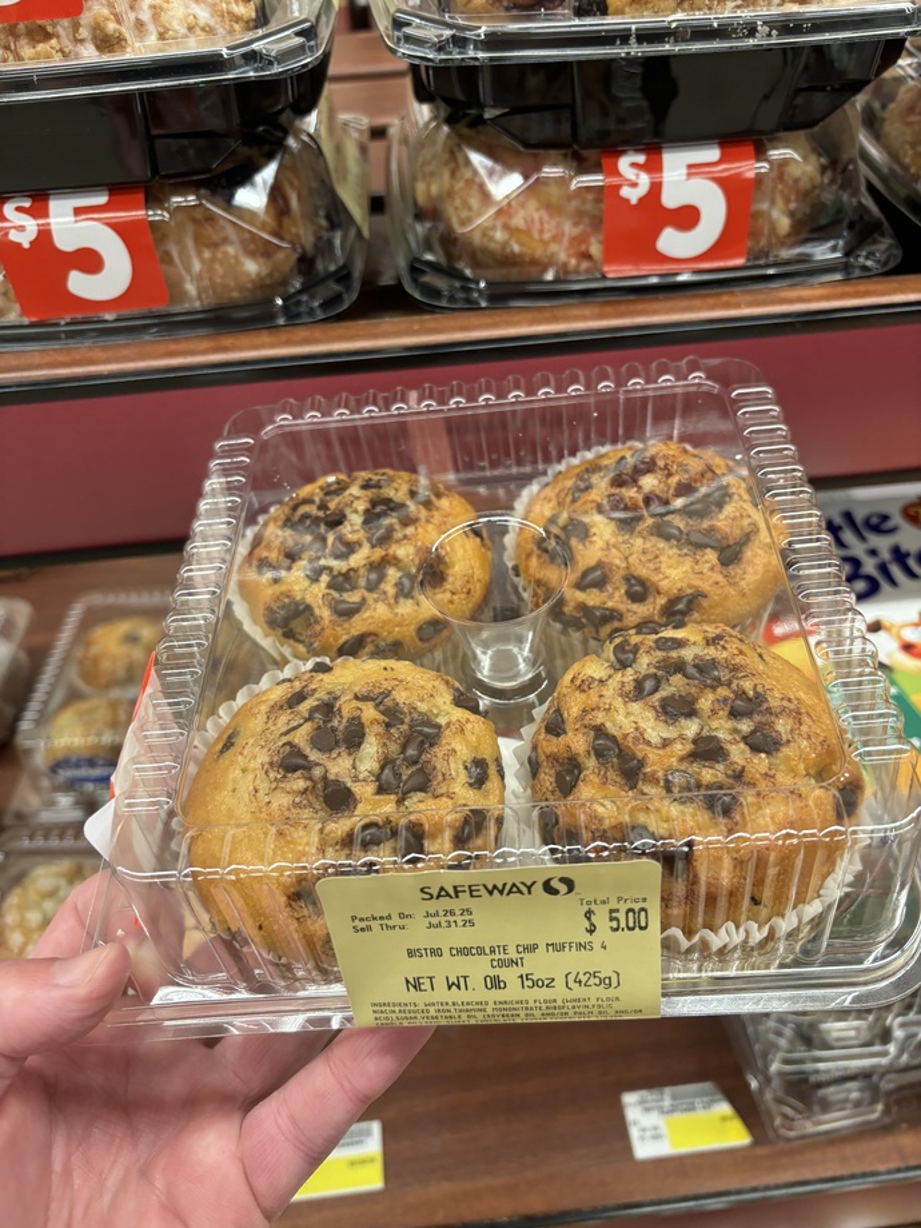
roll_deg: +3.9
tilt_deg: -39.1
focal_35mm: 26
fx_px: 922
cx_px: 460
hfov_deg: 53.1
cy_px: 614
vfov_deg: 67.3
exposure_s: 1/60
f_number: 1.6
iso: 160
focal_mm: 5.96
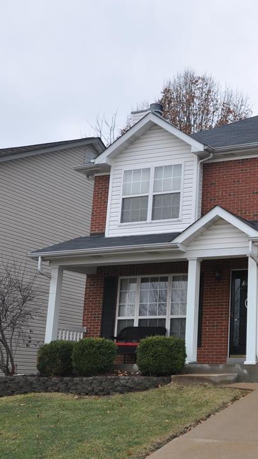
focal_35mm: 53
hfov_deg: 21.3
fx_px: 644
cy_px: 227
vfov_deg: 39.2
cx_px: 298
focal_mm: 22
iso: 200
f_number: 9
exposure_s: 1/80
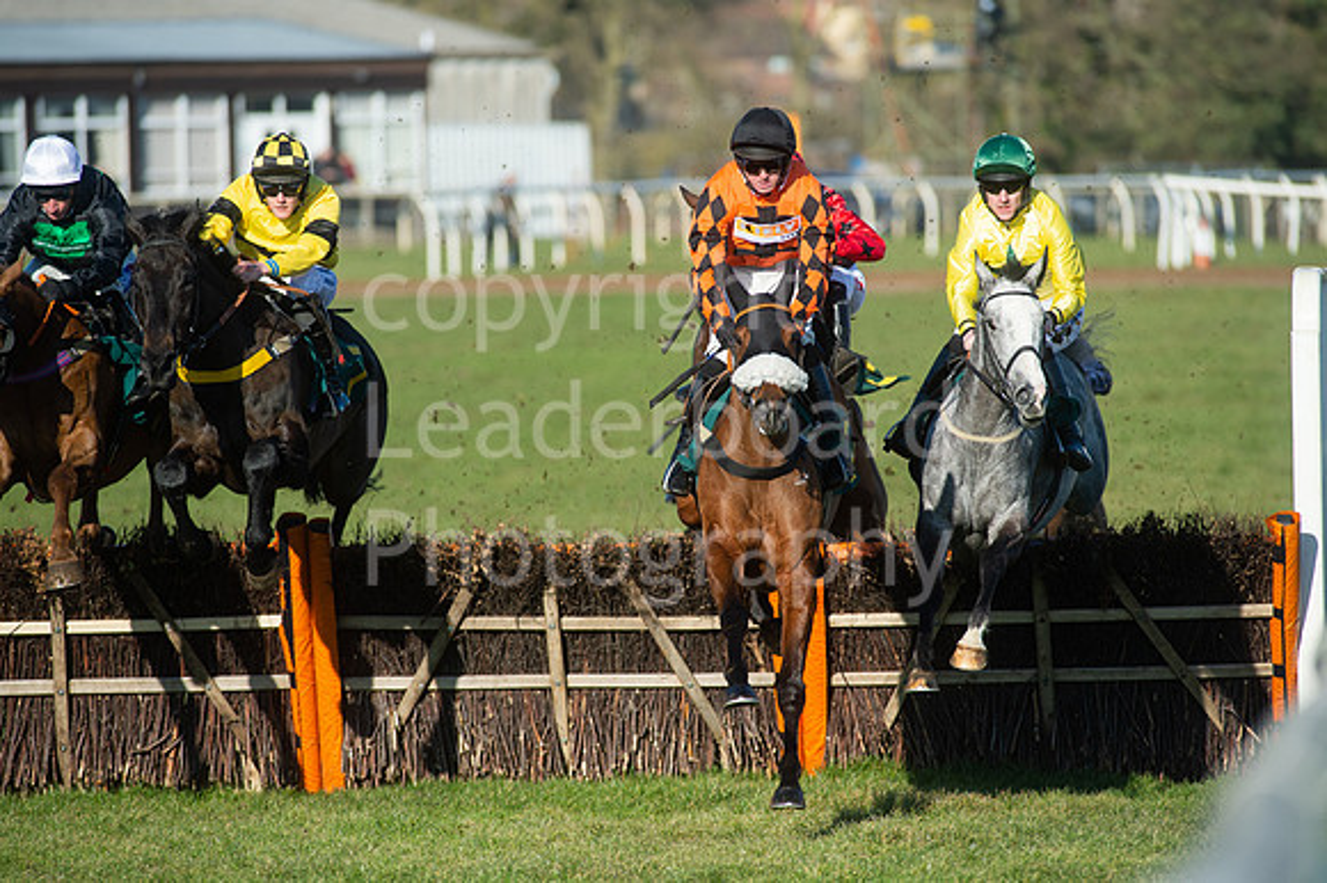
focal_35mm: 300
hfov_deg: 6.9
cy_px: 442
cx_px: 664
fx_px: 11052
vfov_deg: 4.6
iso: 500
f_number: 7.1
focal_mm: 300
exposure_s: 1/4000
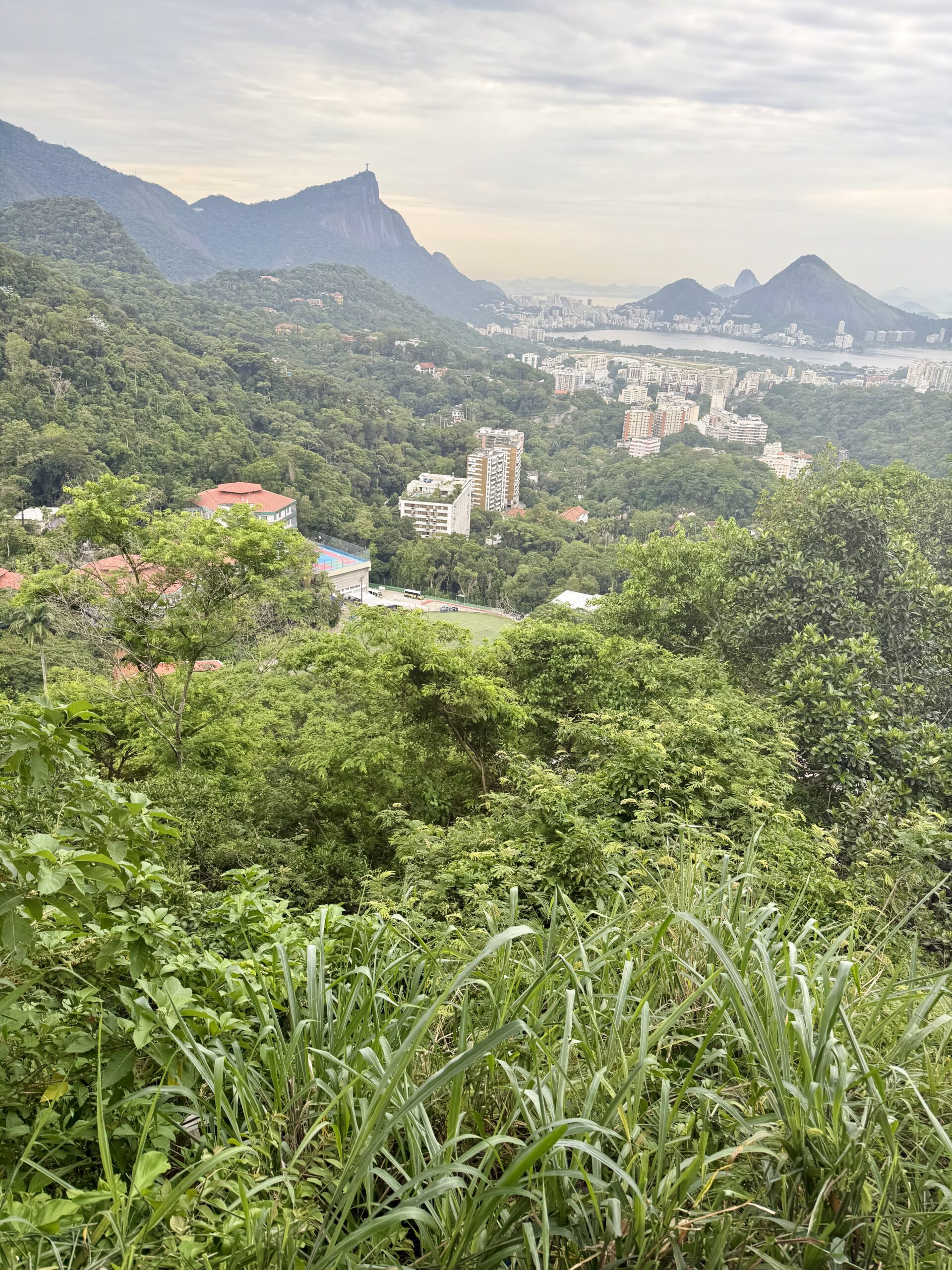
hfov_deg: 56.8
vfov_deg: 71.6
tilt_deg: -18.1
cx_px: 476
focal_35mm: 24
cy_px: 635
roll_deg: -2.1
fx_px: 880
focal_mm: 6.76
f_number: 1.78
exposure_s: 1/822
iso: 80
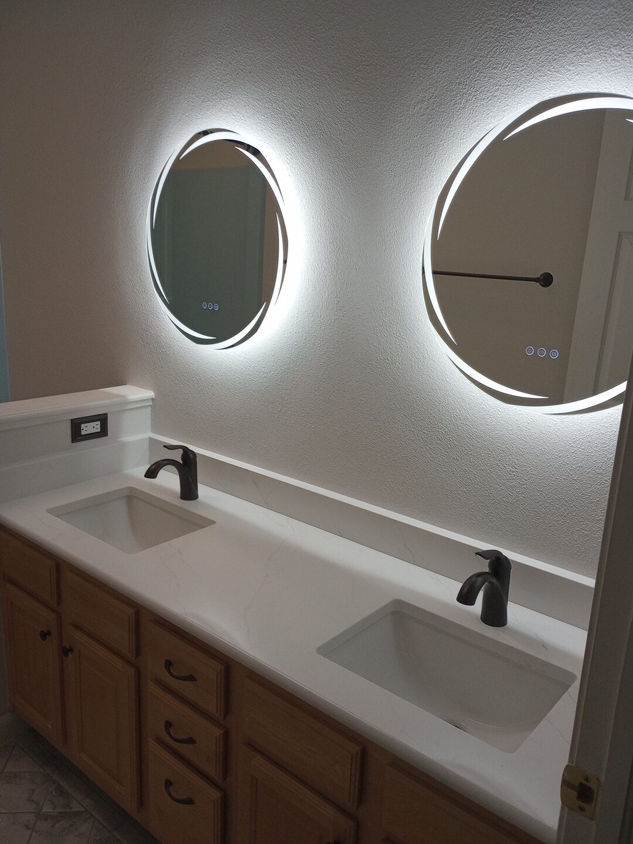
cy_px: 422
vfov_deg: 63.4
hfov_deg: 49.7
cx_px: 316
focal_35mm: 28
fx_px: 683
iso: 444
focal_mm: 4.27
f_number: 1.8
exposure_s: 1/120
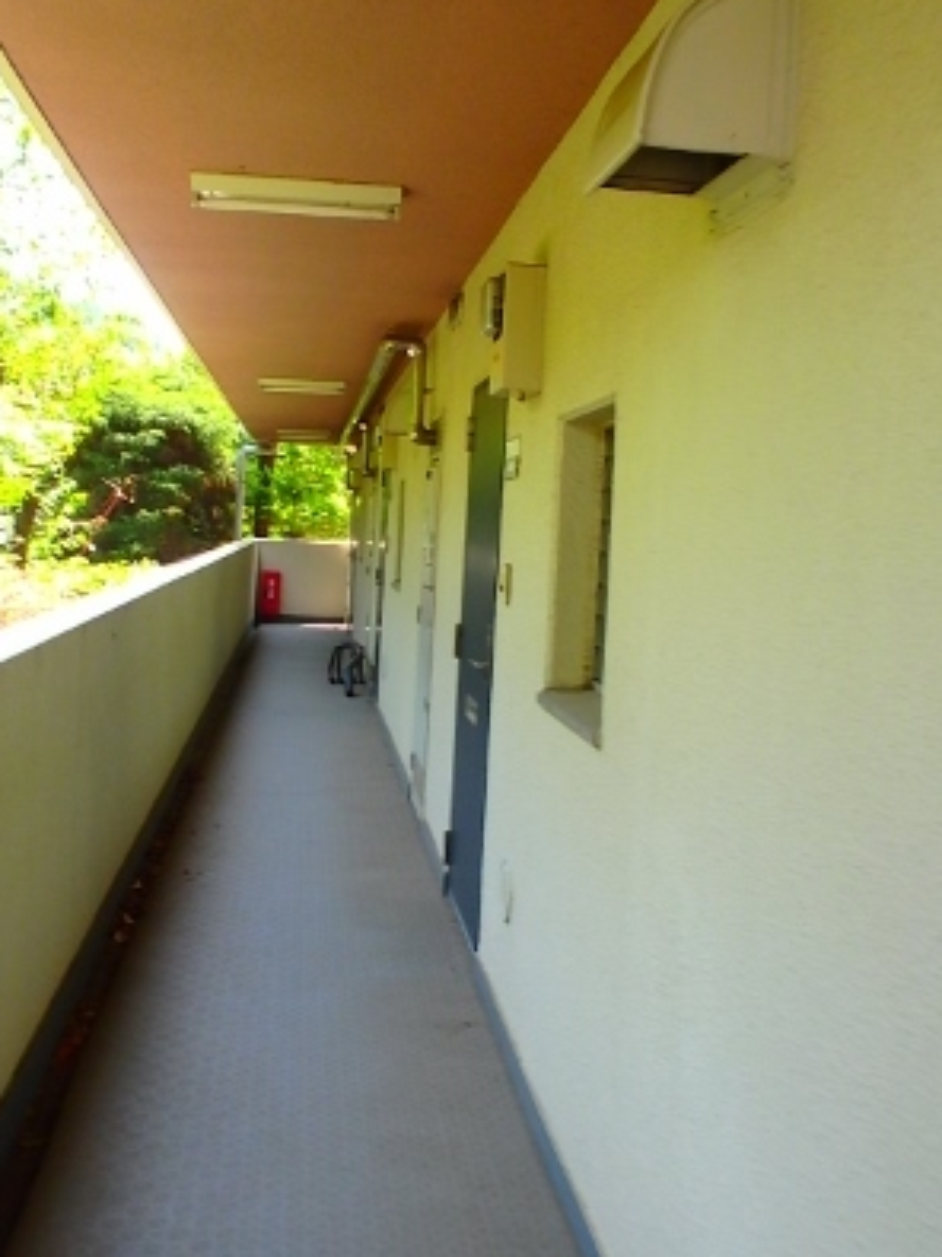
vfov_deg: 53.8
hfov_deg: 41.8
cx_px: 439
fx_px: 1234
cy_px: 544
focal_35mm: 34
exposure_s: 1/125
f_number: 3.5
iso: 125
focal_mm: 3.7
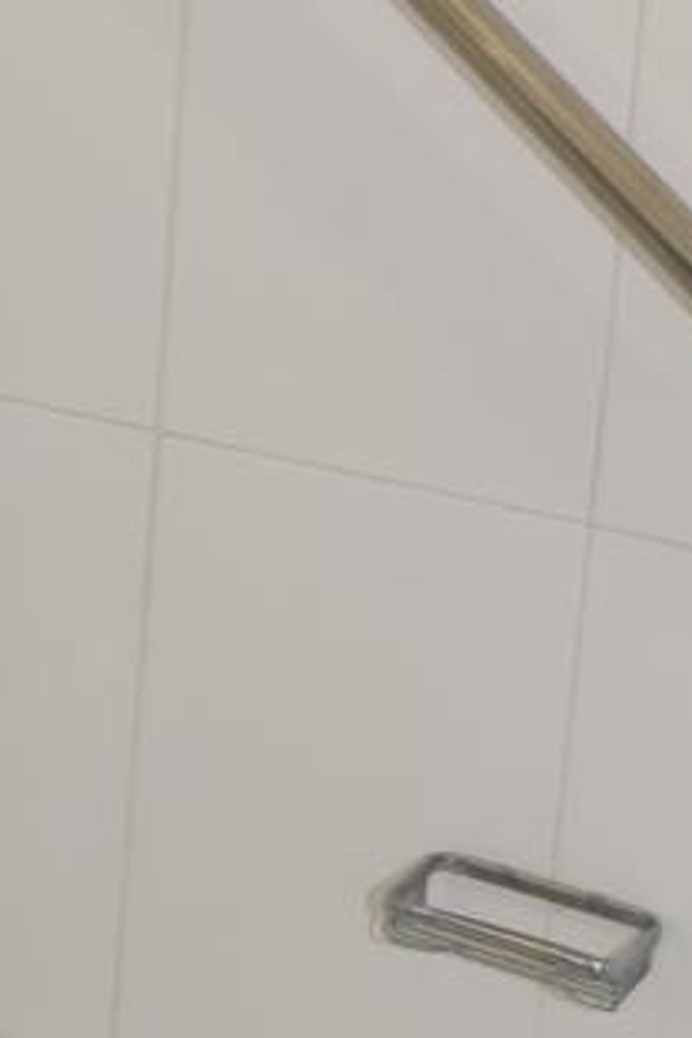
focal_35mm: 104
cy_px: 27
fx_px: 2998
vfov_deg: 19.1
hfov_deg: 12.5
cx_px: -376
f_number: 14
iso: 100
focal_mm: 18
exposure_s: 1/2
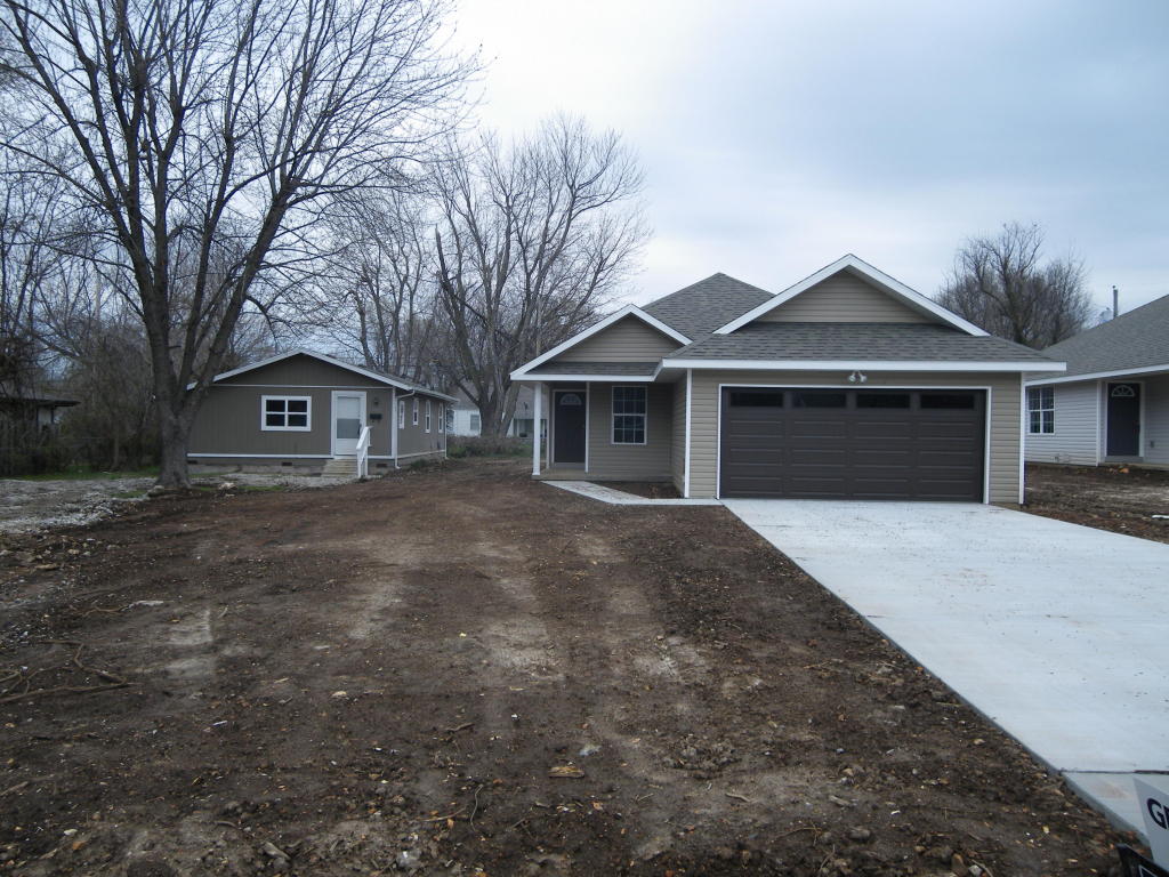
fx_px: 946
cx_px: 584
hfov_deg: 63.4
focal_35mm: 28
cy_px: 438
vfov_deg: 49.7
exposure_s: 1/320
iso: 64
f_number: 2.6
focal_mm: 4.9
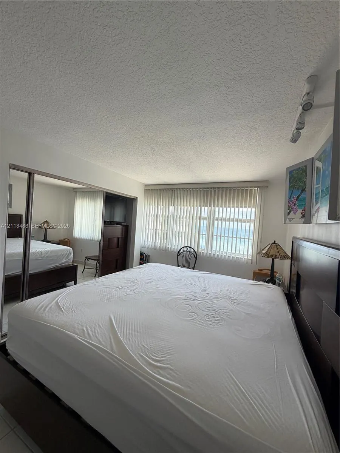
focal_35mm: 14
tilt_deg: +0.7
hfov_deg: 85.7
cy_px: 226
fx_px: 183
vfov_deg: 102.1
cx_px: 170
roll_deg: -3.7
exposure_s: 1/121
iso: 80
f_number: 2.2
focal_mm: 2.22
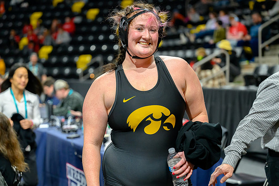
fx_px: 592
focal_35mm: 76
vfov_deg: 17.9
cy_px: 93
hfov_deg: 26.5
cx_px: 127
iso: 4000
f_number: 2.8
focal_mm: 70
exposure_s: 1/800
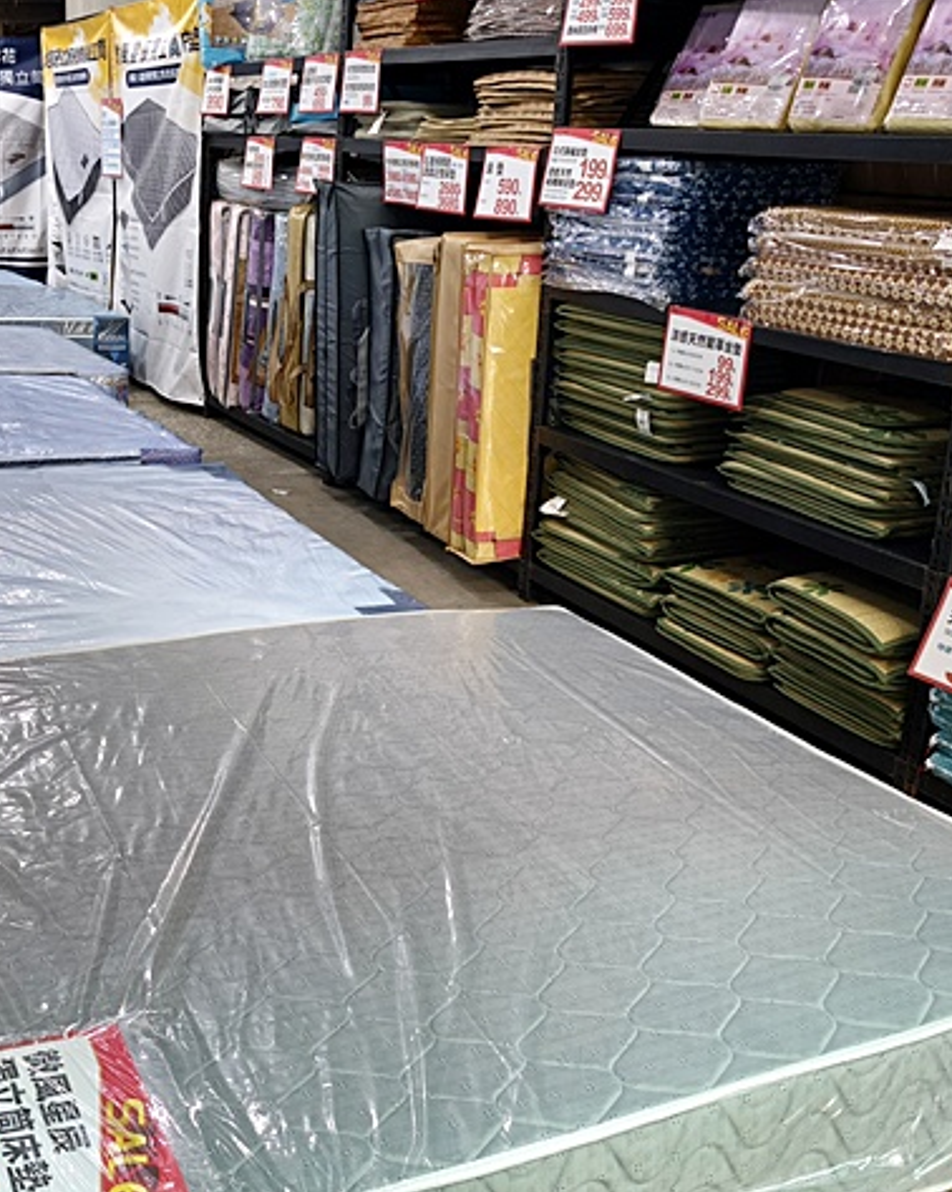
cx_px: 254
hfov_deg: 38.3
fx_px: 1339
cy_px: 538
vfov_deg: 47.9
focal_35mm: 38
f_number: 1.6
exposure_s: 1/120
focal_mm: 6.57
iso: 320
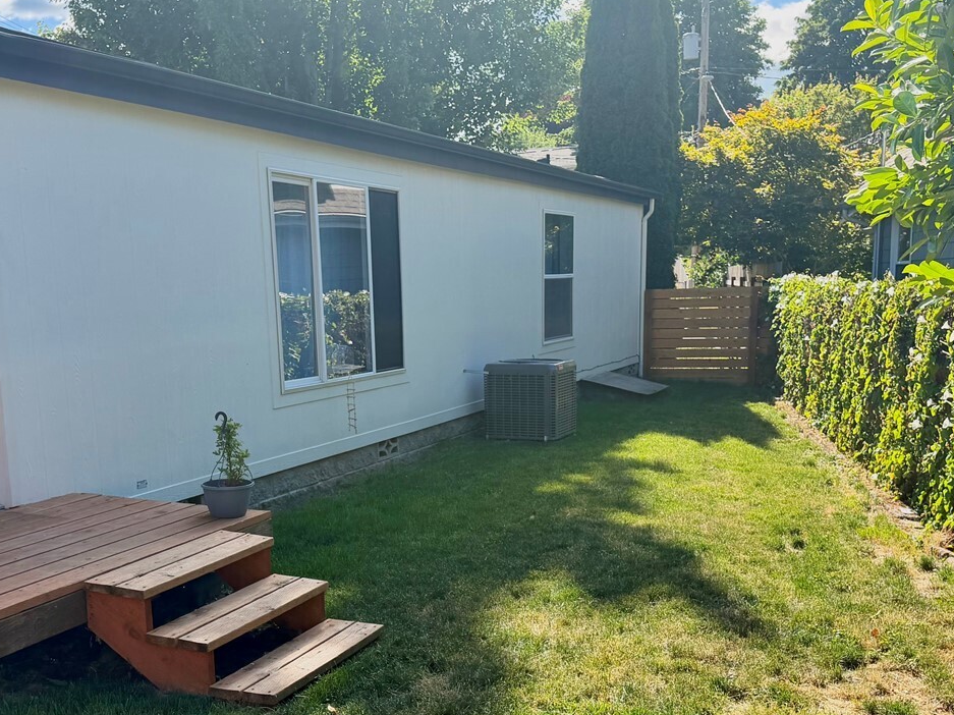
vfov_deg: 34.7
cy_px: 487
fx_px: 1130
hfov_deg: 45.8
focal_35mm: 41
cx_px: 440
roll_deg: +0.6
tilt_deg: -10.3
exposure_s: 1/2053
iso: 100
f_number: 1.78
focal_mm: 6.76
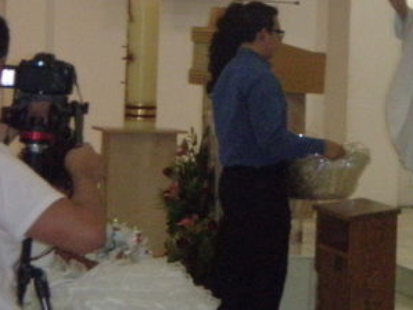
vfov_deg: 7.3
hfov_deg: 9.6
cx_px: 385
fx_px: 2436
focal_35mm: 204
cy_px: 55
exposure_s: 1/80
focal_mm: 16.9
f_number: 4.5
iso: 640
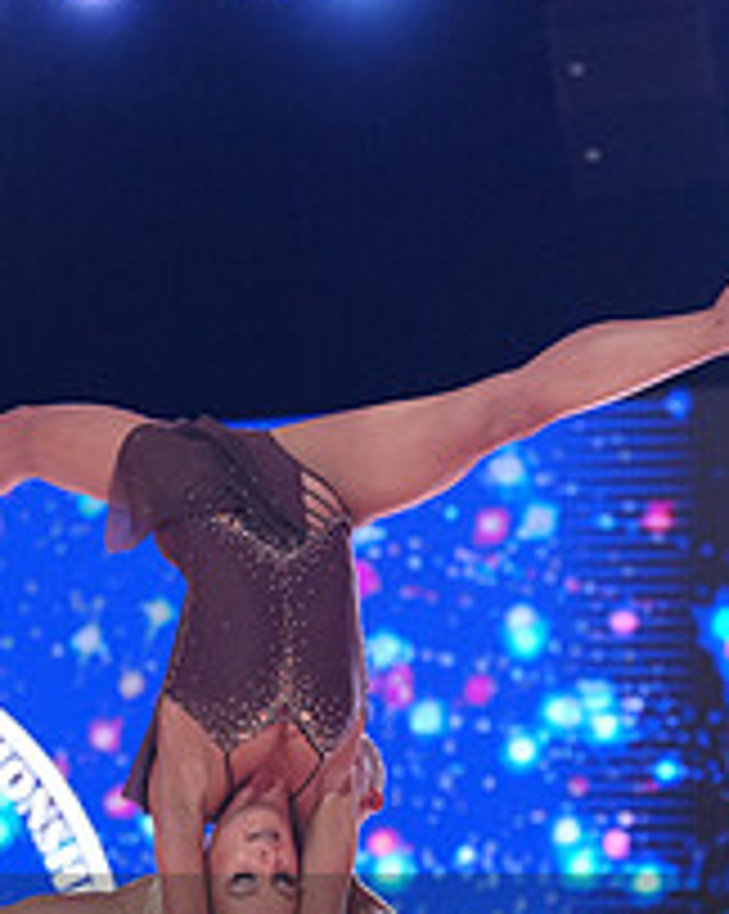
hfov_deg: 6.5
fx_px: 6455
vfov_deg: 8.0
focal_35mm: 239
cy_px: 1027
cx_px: 331
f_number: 2.8
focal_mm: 89
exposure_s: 1/400
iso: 2000
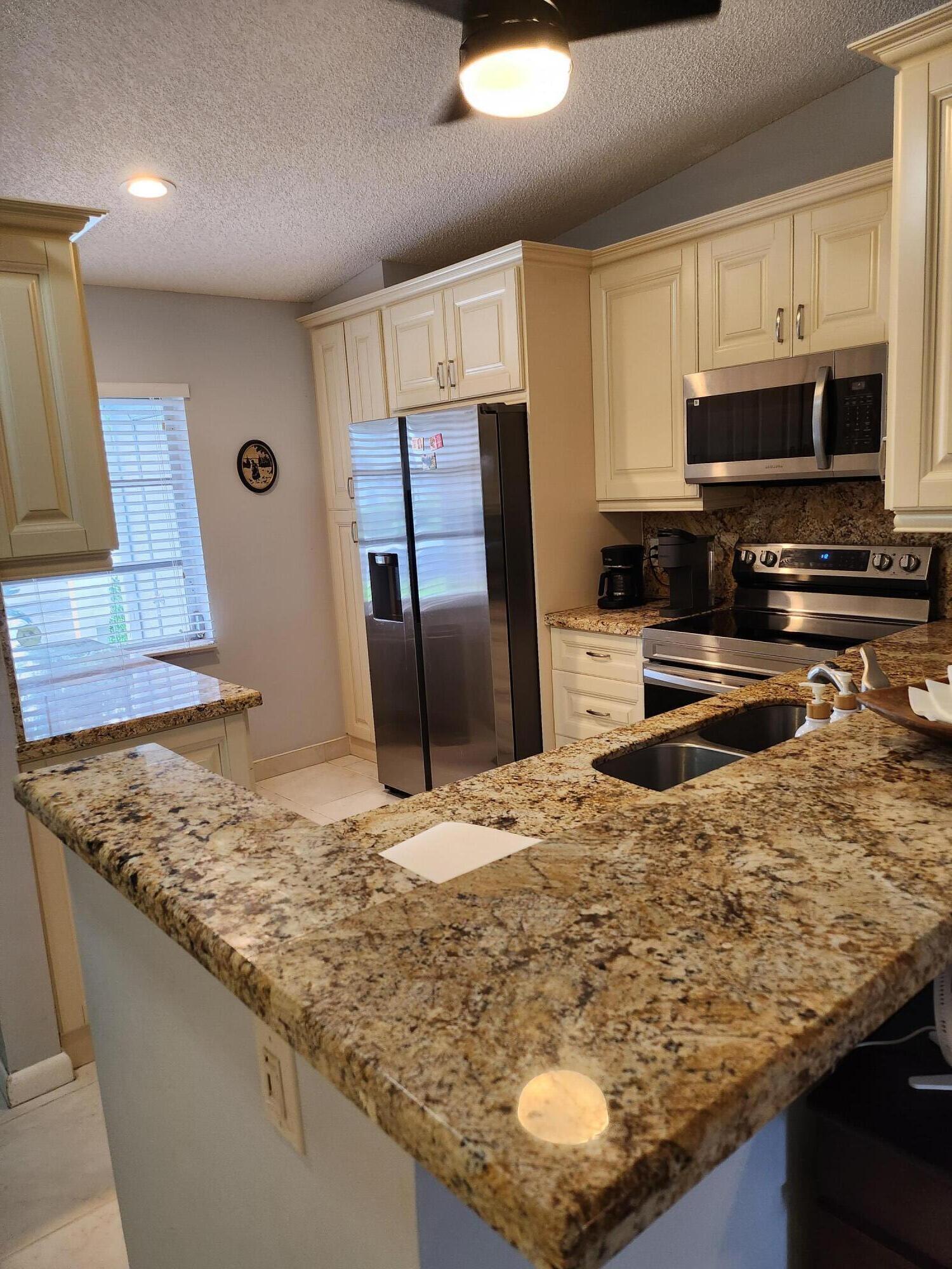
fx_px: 880
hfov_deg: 56.8
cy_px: 634
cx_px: 476
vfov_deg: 71.6
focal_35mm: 24
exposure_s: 1/120
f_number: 1.8
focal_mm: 5
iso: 400
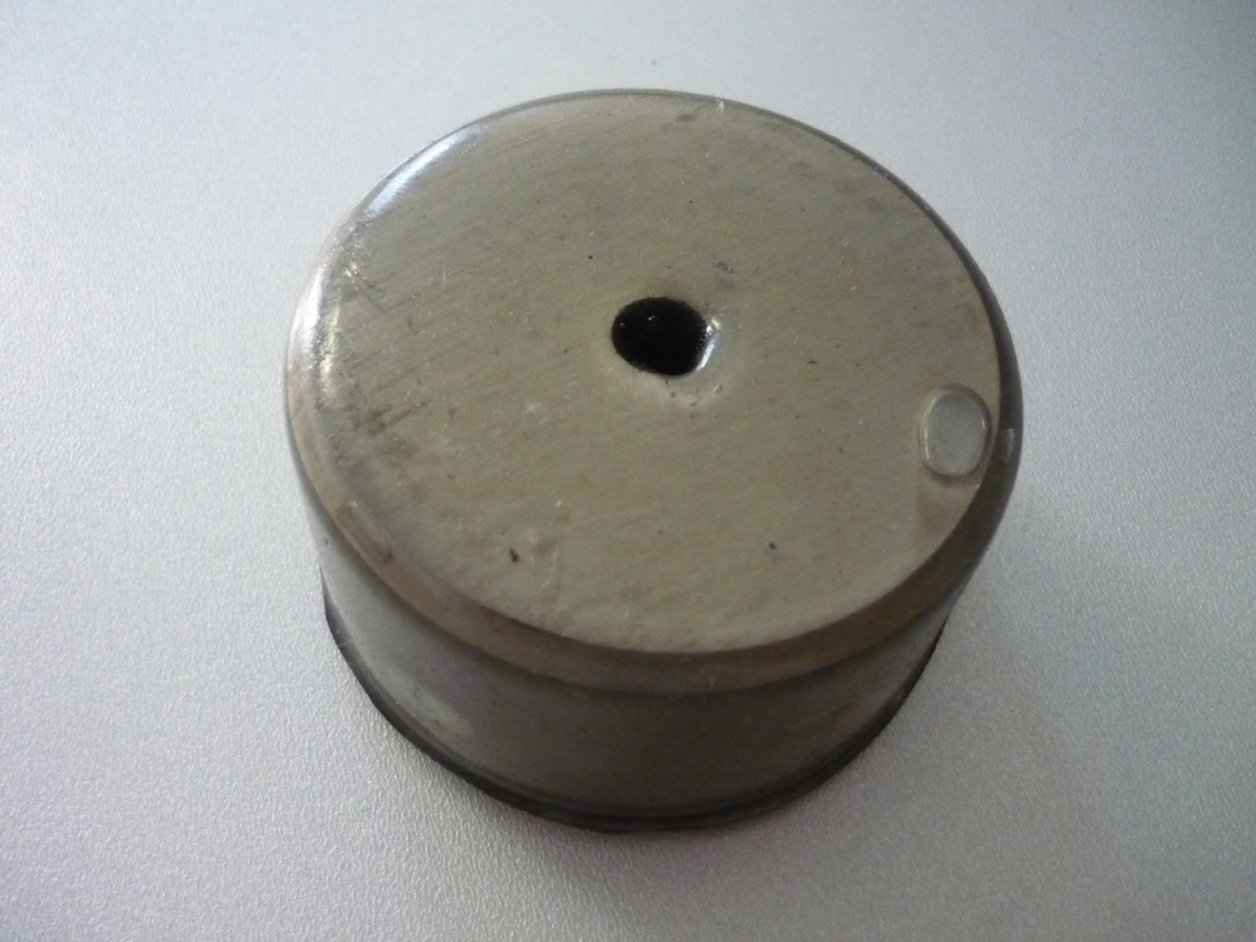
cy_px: 471
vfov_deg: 42.9
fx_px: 1197
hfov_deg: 55.4
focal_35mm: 33
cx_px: 628
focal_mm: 5.5
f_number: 2.8
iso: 800
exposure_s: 1/50
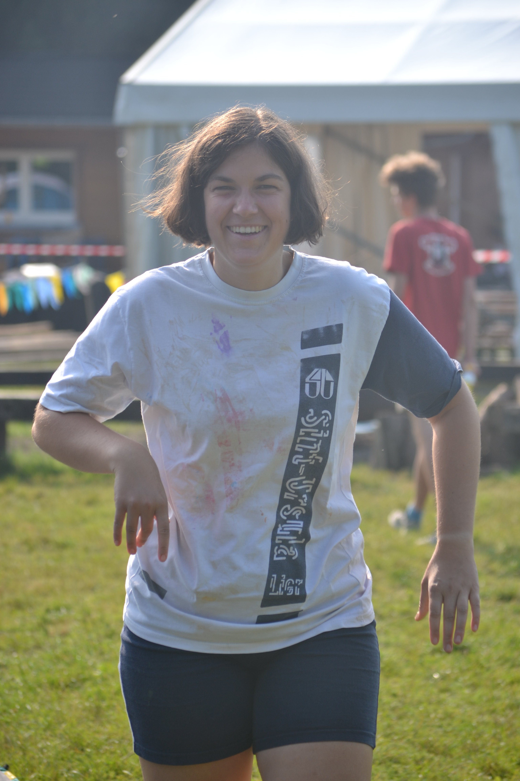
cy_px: 390
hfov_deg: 8.7
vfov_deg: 13.0
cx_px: 260
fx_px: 3412
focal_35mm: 158
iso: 100
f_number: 5.6
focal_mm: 105
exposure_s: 1/320
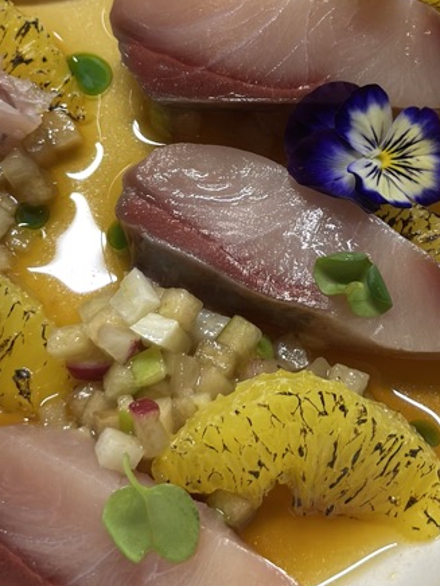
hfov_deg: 14.9
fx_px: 1678
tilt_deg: -63.8
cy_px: 169
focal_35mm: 99
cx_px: 247
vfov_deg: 19.7
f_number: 1.78
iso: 160
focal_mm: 6.86
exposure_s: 1/50
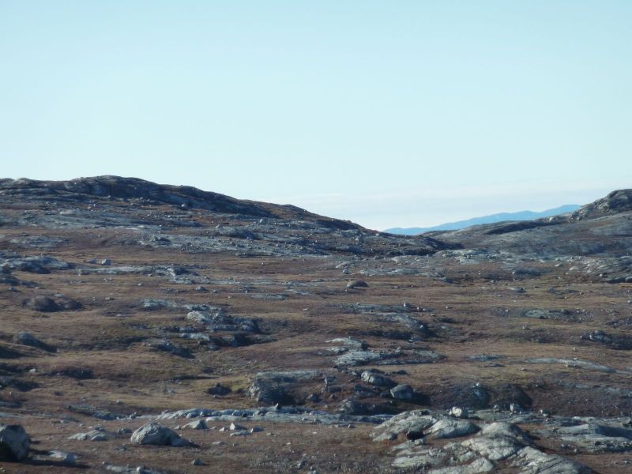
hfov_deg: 6.6
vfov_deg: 5.0
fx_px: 5477
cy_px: 237
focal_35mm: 300
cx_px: 316
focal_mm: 49.2
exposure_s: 1/500
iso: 125
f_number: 4.9
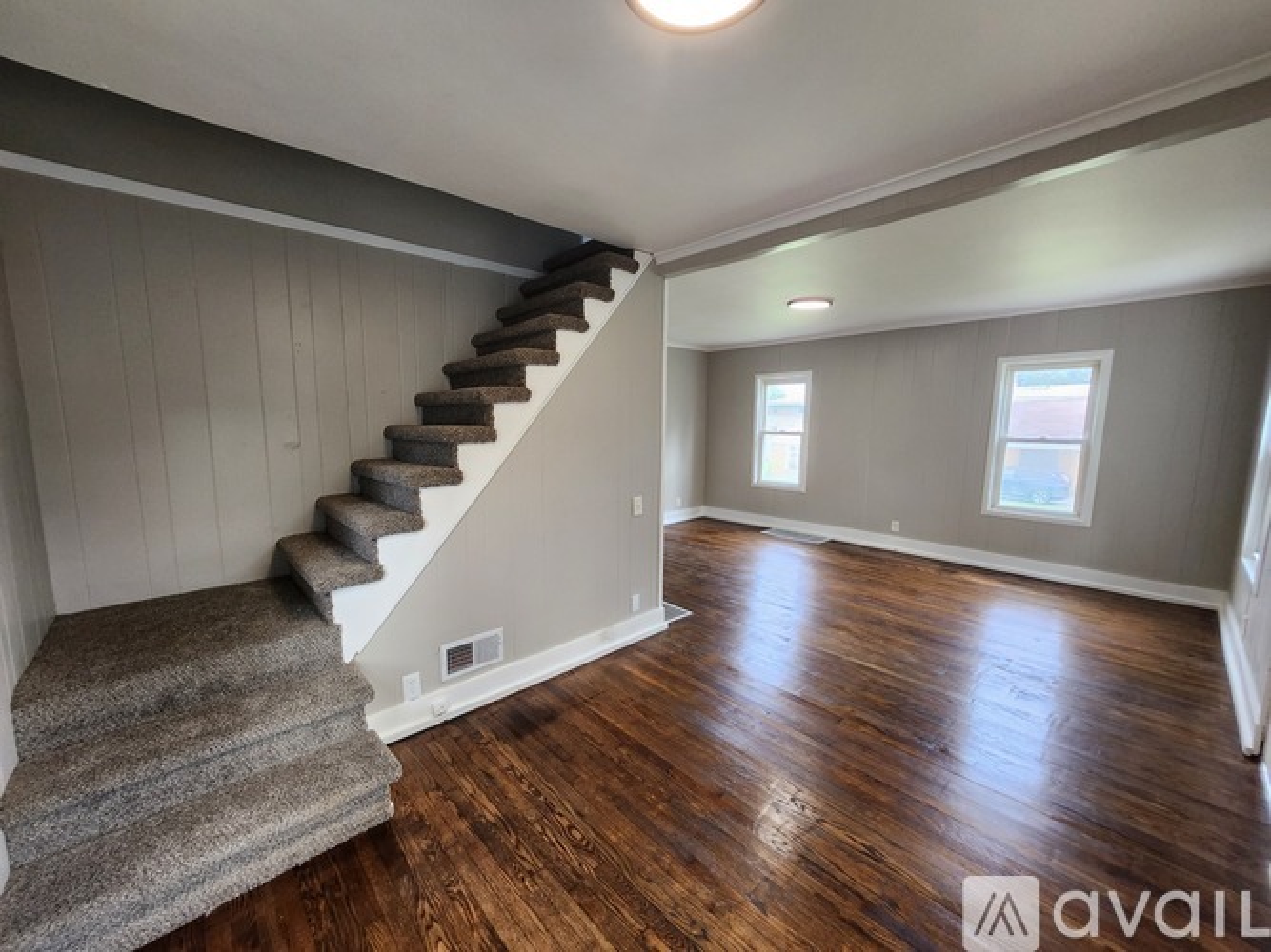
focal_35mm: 13
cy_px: 476
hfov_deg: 106.2
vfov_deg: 89.9
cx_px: 636
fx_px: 477
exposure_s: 1/60
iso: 125
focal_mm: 1.74
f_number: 2.2
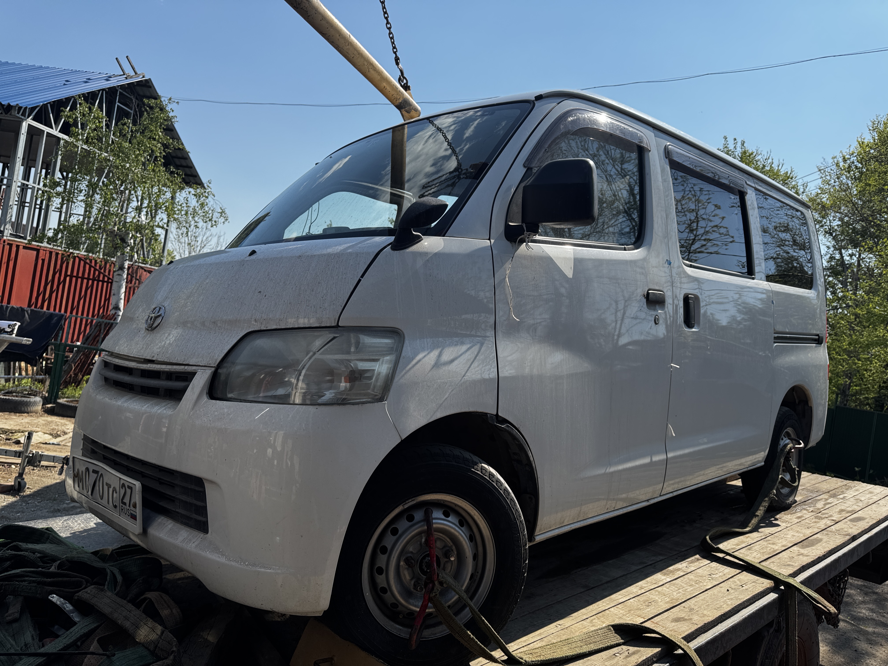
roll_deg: -8.8
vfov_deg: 56.8
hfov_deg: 71.6
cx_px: 444
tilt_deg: +1.4
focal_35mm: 24
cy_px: 333
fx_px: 616
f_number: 1.78
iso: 80
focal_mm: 6.76
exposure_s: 1/3802
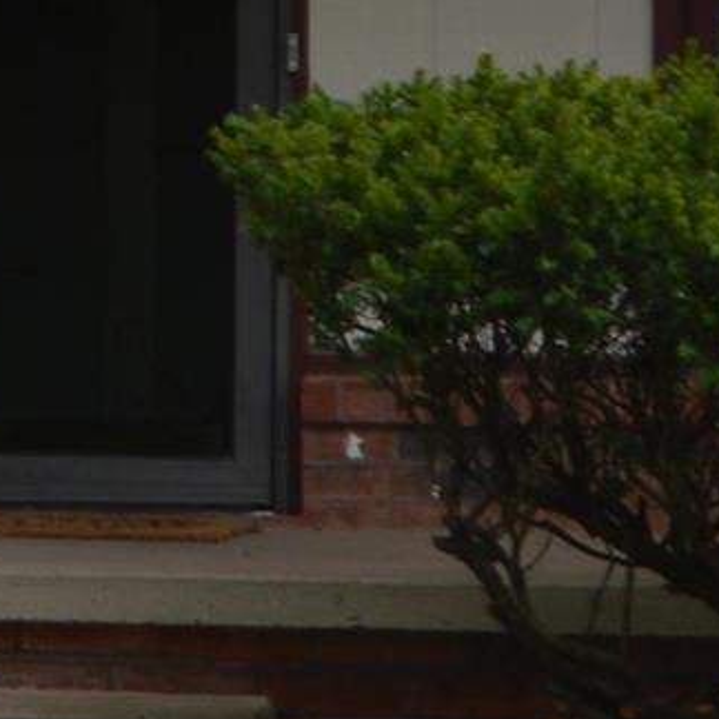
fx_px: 7379
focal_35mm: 314
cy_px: -293
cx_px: -779
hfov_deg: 5.4
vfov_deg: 5.5
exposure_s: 1/200
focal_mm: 26
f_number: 7.1
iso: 100
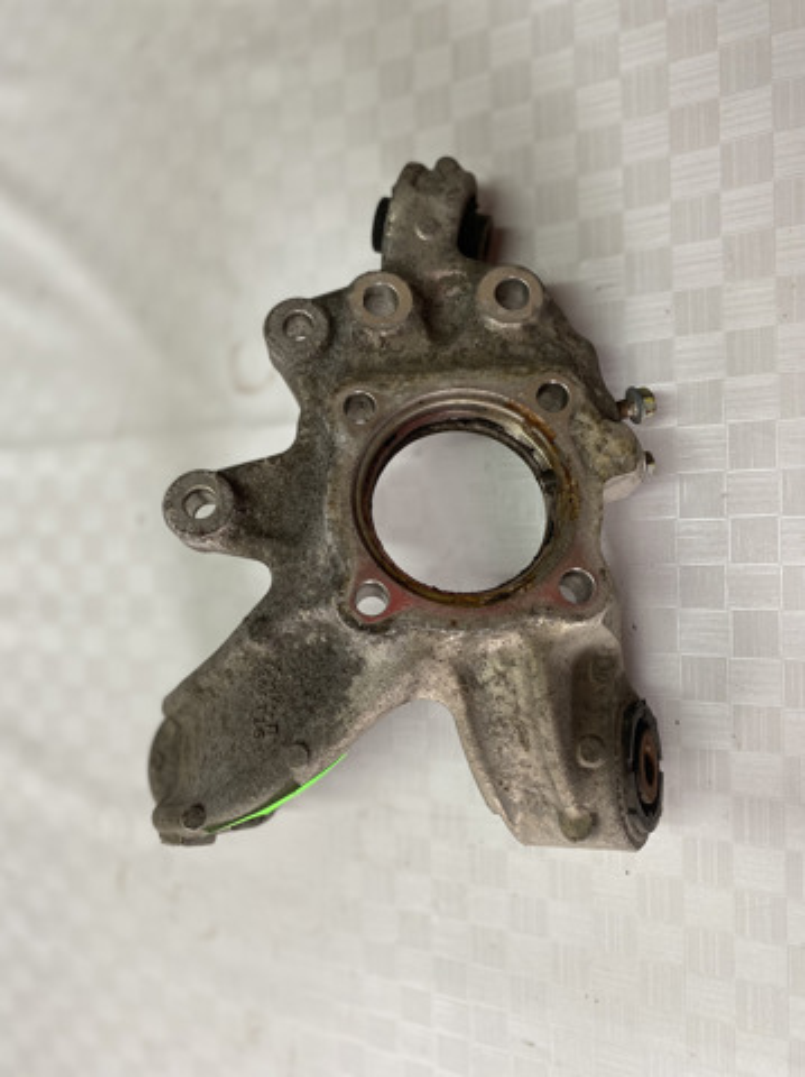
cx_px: 402
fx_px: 808
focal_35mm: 26
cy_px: 538
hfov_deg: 53.0
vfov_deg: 67.4
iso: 64
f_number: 1.8
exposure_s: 1/121
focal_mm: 4.25
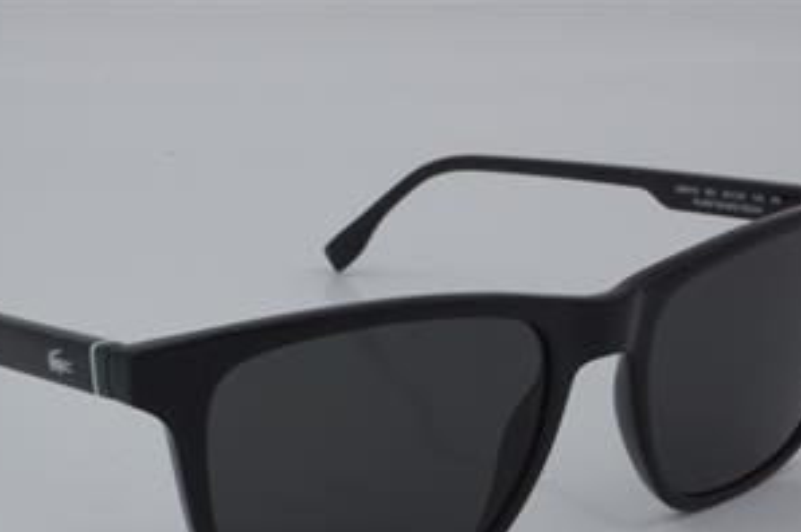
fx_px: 2015
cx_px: 368
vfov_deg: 15.0
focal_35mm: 91
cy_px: 355
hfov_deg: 22.5
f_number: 32
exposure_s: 1/4
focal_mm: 45
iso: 100
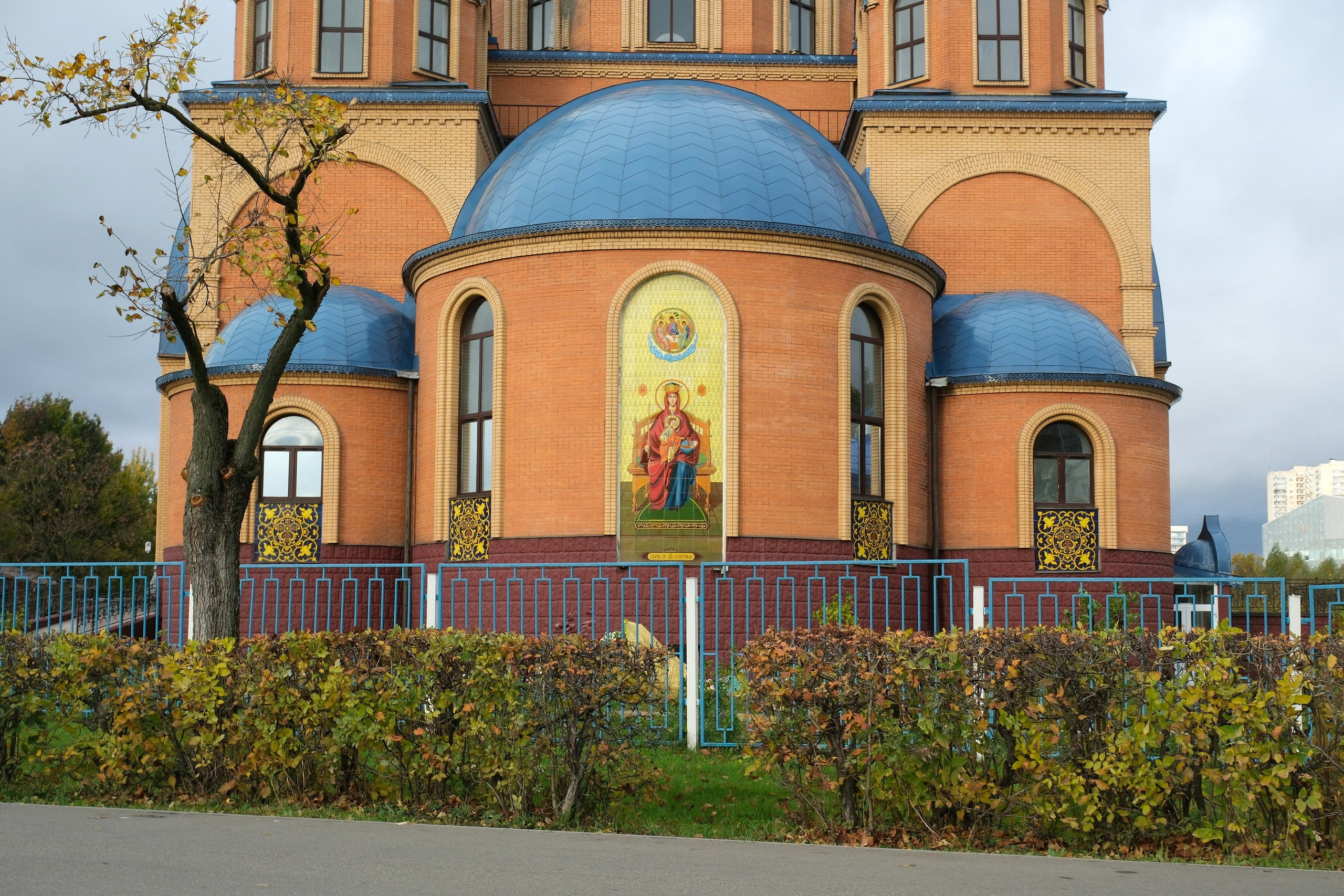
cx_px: 672
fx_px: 1531
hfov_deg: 47.4
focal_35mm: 41
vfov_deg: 32.6
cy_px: 448
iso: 640
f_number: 8
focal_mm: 27
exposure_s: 1/400
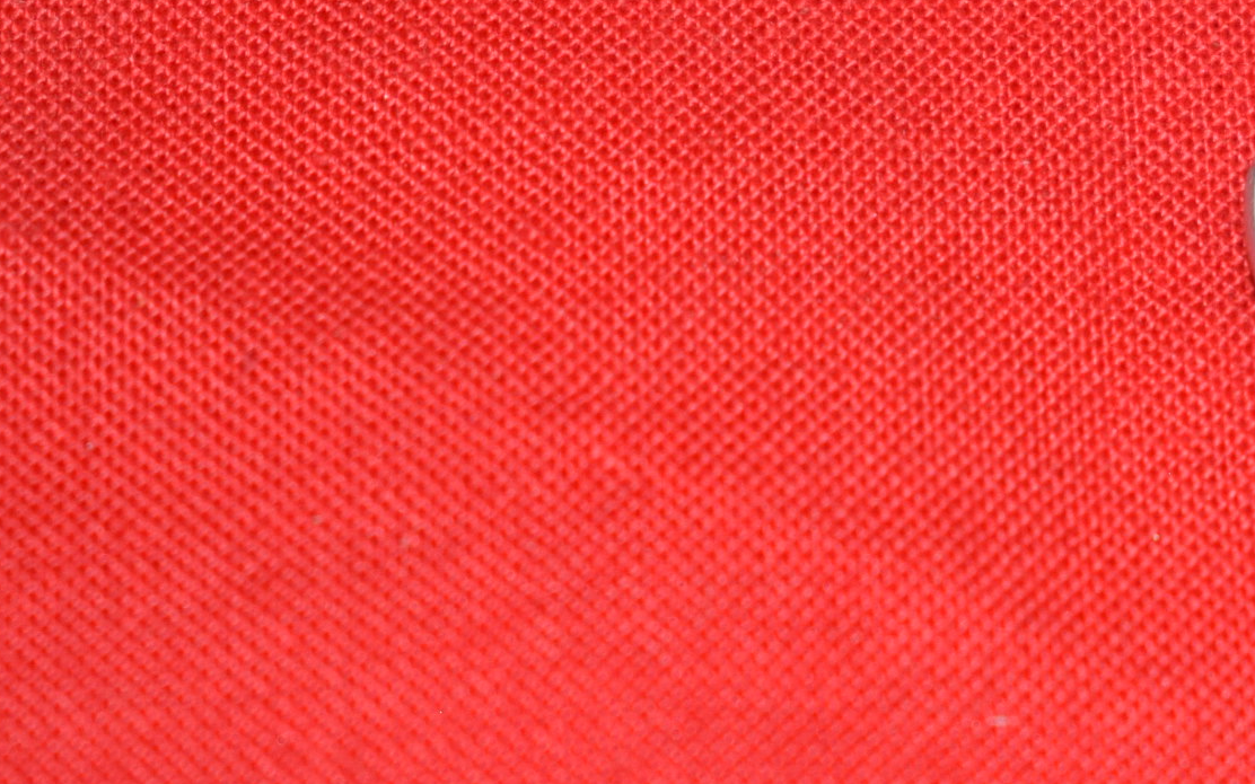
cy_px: 319
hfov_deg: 9.7
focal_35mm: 214
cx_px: 1473
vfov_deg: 6.1
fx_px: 7319
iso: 500
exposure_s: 1/60
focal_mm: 52
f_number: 5.6
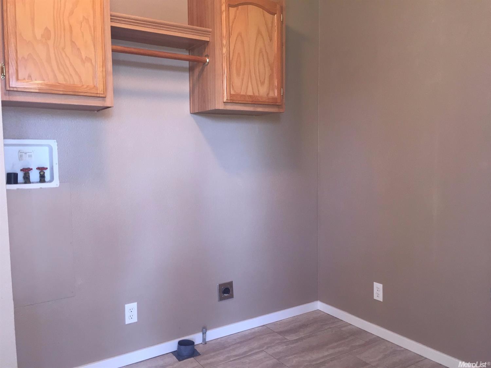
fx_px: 411
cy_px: 184
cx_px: 246
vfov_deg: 48.2
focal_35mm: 29
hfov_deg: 61.7
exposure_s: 1/30
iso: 100
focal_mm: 4.15
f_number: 2.2
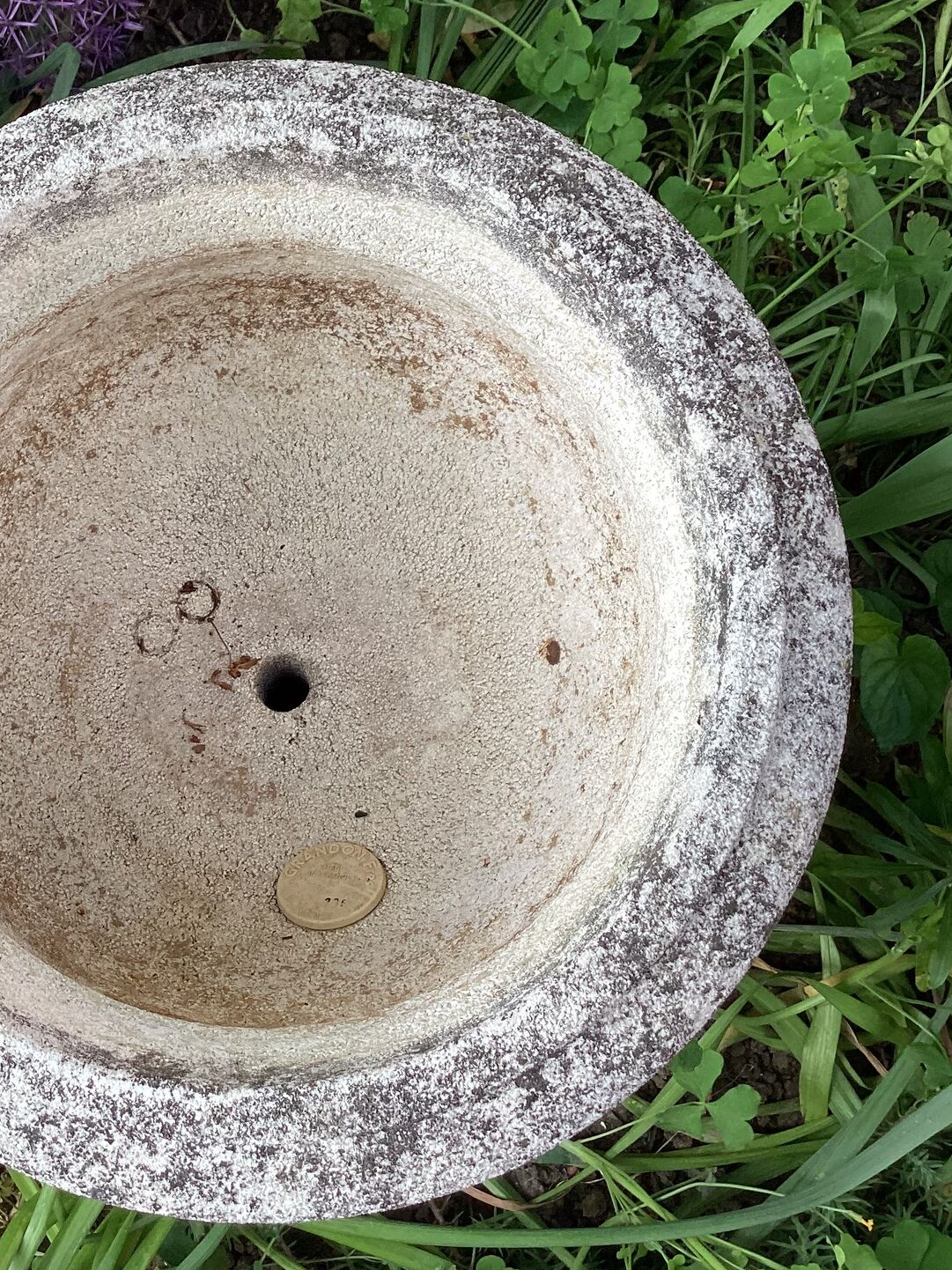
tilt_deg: -80.7
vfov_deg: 43.8
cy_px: 605
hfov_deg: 33.2
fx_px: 1577
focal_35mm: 43
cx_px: 293
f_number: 2.4
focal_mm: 3.3
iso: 50
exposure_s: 1/120
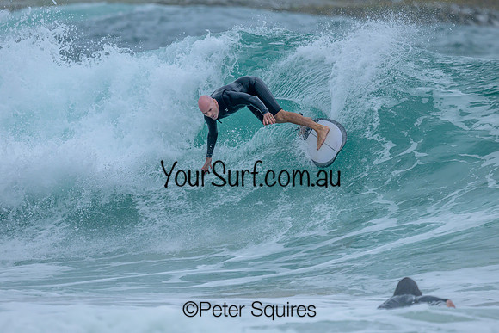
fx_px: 14151
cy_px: 161
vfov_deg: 1.3
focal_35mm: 1021
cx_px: 231
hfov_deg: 2.0
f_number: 6.3
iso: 320
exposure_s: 1/2500
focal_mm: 800
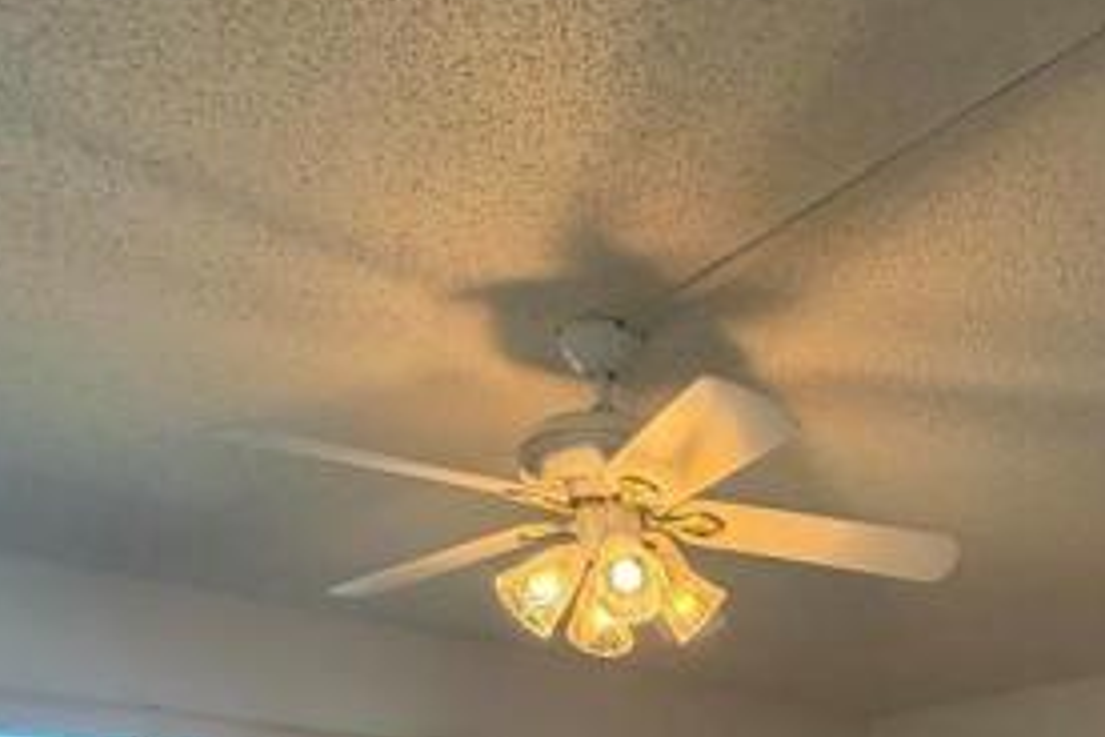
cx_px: 857
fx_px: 1166
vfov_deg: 25.6
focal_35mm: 38
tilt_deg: -9.7
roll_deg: +0.1
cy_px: 1122
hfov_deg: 48.3
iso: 250
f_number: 2.2
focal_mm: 2.22
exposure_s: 1/60
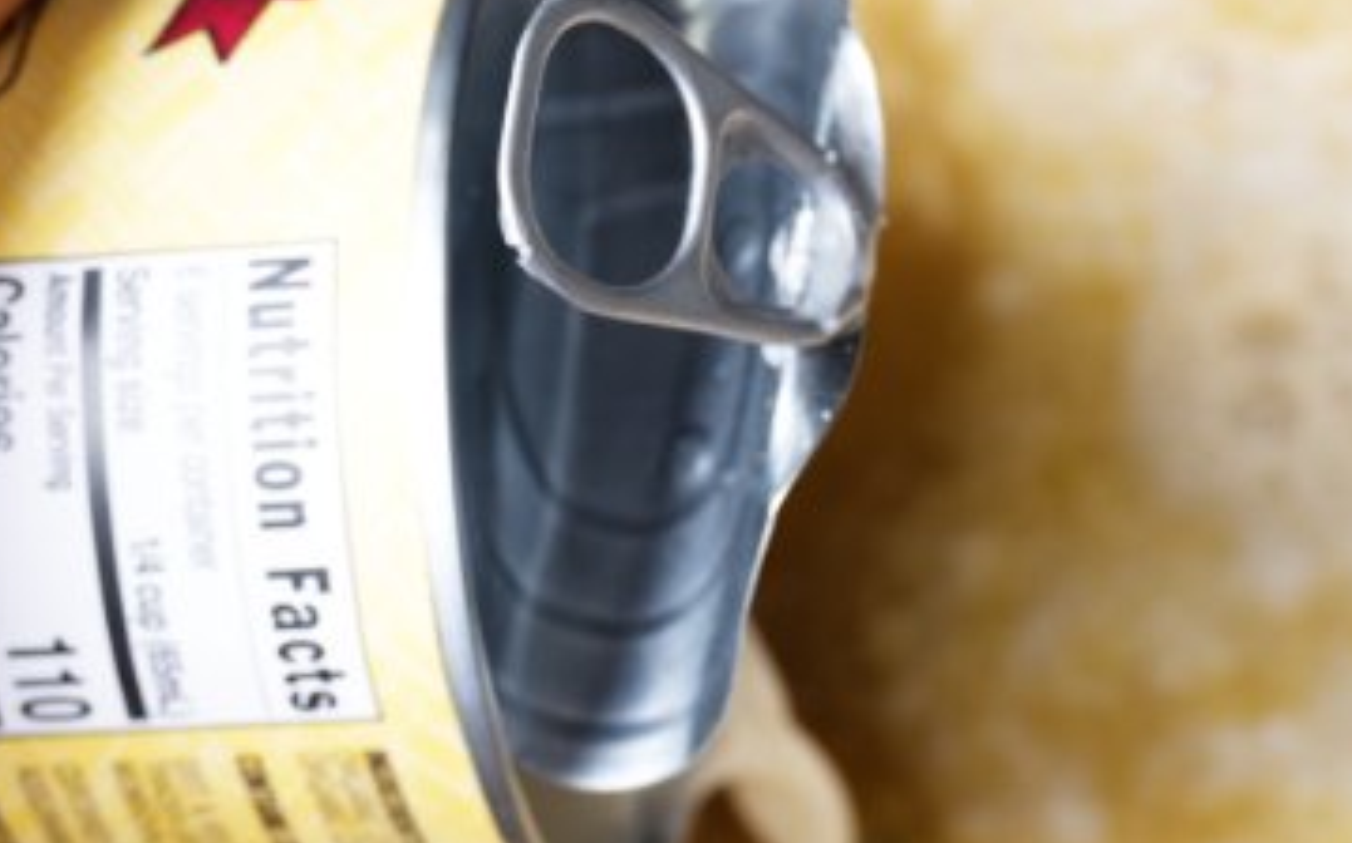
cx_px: 580
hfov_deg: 11.4
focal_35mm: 184
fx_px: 6777
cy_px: 931
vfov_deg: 7.1
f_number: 5
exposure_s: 1/80
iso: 100
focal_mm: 54
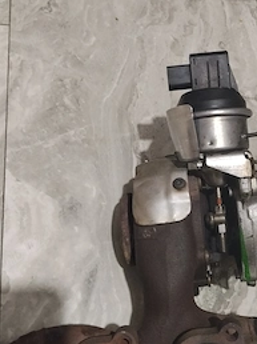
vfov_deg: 42.1
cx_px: 173
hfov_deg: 31.9
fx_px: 446
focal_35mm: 45
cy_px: 165
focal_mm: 4.22
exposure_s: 1/25
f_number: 1.8
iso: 800
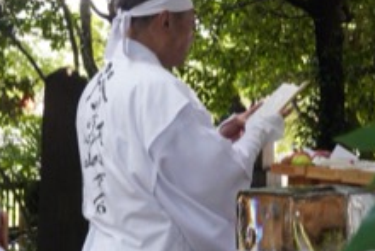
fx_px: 1272
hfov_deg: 16.8
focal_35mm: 122
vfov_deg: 11.3
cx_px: 189
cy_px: 123
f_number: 8
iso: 2000
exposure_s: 1/80
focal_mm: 28
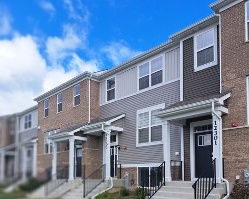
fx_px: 236
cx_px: 127
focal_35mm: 32
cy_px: 162
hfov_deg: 55.6
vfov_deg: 43.5
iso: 50
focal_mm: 5.23
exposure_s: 1/701
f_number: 1.8
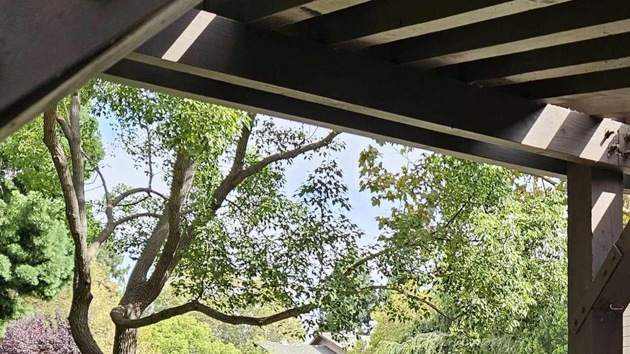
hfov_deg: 30.4
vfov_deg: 17.0
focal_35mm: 65
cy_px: 508
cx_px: 611
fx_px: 1086
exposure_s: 1/269
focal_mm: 5.4
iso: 25
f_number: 1.8
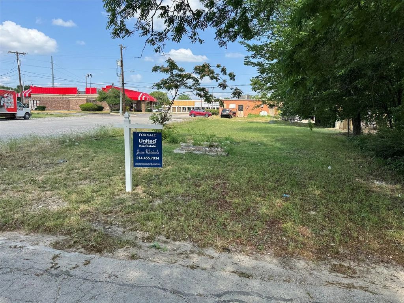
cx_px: 202
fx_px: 280
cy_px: 152
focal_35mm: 24
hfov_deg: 71.6
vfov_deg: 56.8
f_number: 1.78
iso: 80
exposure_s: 1/1980
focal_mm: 6.76
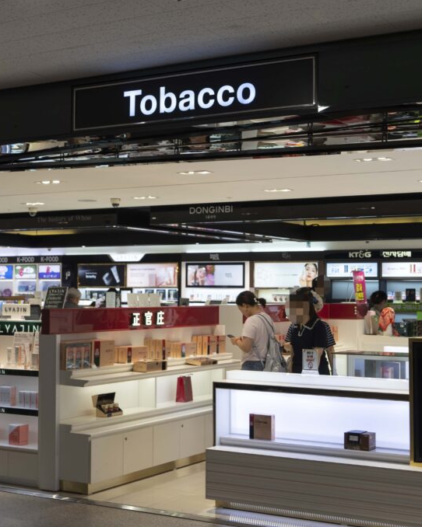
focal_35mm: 61
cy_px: 263
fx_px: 953
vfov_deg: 31.0
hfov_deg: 24.9
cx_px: 177
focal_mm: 43
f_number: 5.6
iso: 160
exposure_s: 1/60
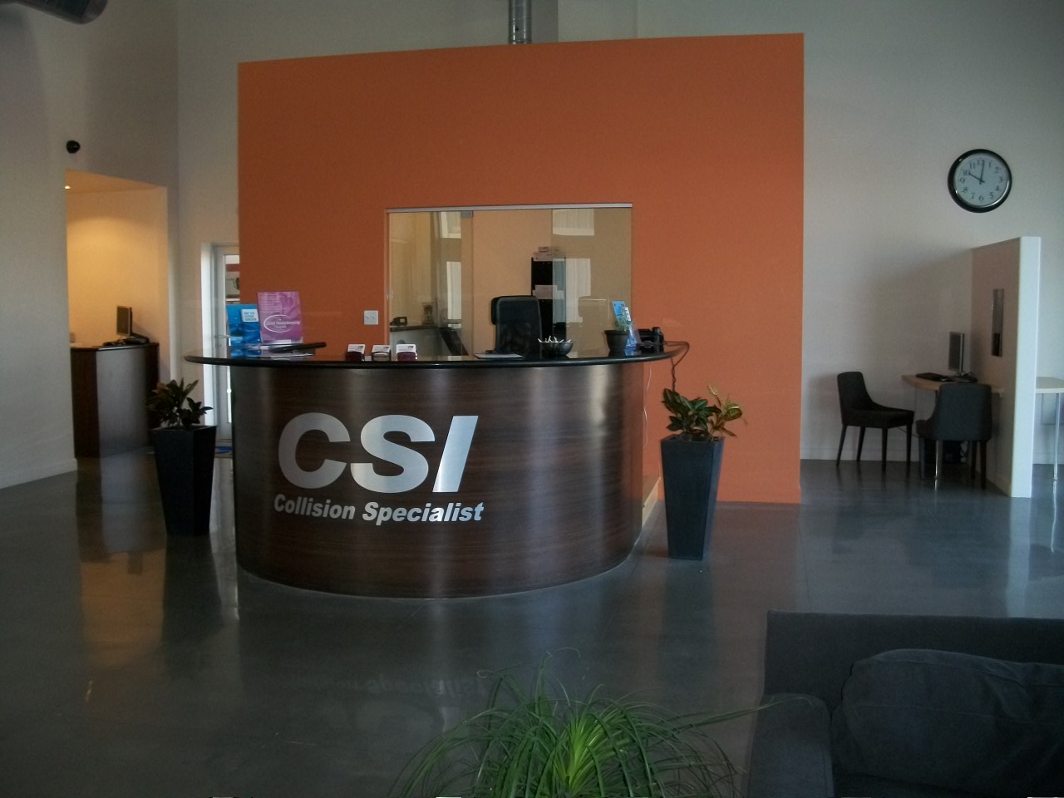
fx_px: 1076
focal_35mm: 35
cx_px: 532
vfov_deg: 40.7
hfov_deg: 52.6
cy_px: 399
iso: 200
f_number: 3.1
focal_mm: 6.3
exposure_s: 1/60
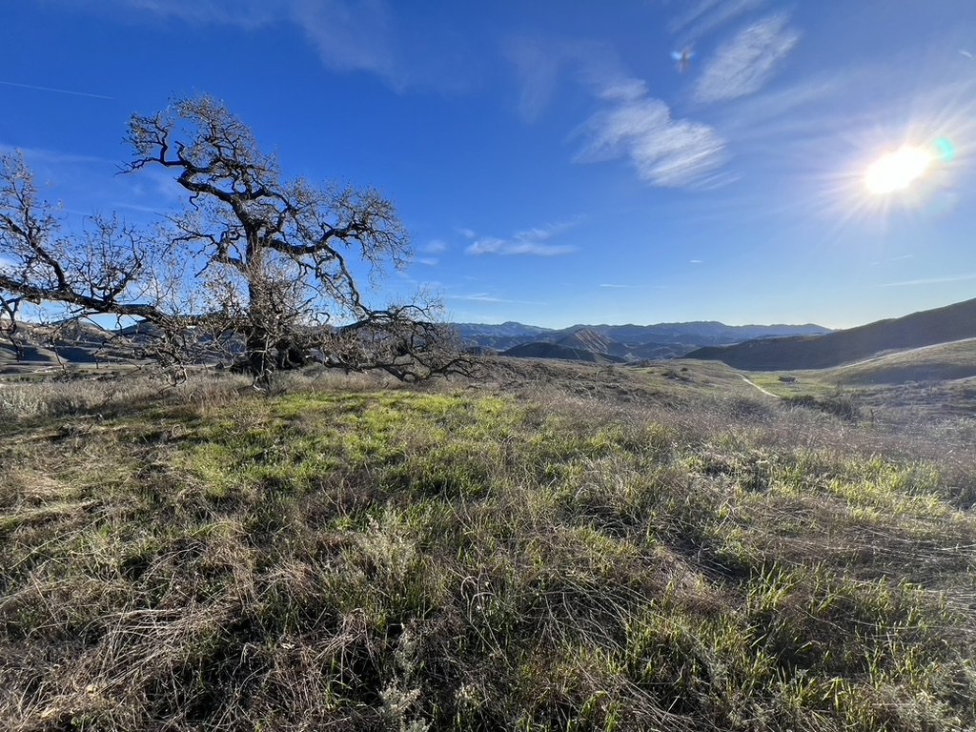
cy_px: 366
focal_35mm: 13
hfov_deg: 106.2
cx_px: 488
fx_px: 367
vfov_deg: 89.9
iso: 32
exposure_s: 1/1468
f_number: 1.8
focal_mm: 1.57
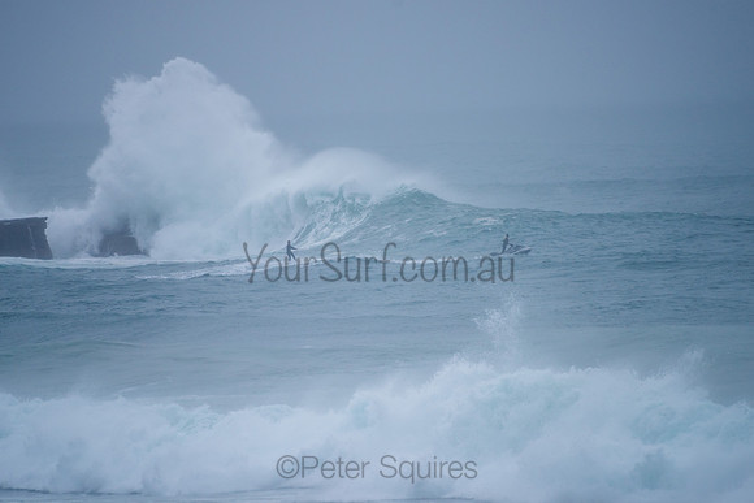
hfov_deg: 3.4
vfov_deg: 2.2
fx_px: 12846
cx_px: 362
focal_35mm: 613
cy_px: 233
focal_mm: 500
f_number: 5.6
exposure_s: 1/1250
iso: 180
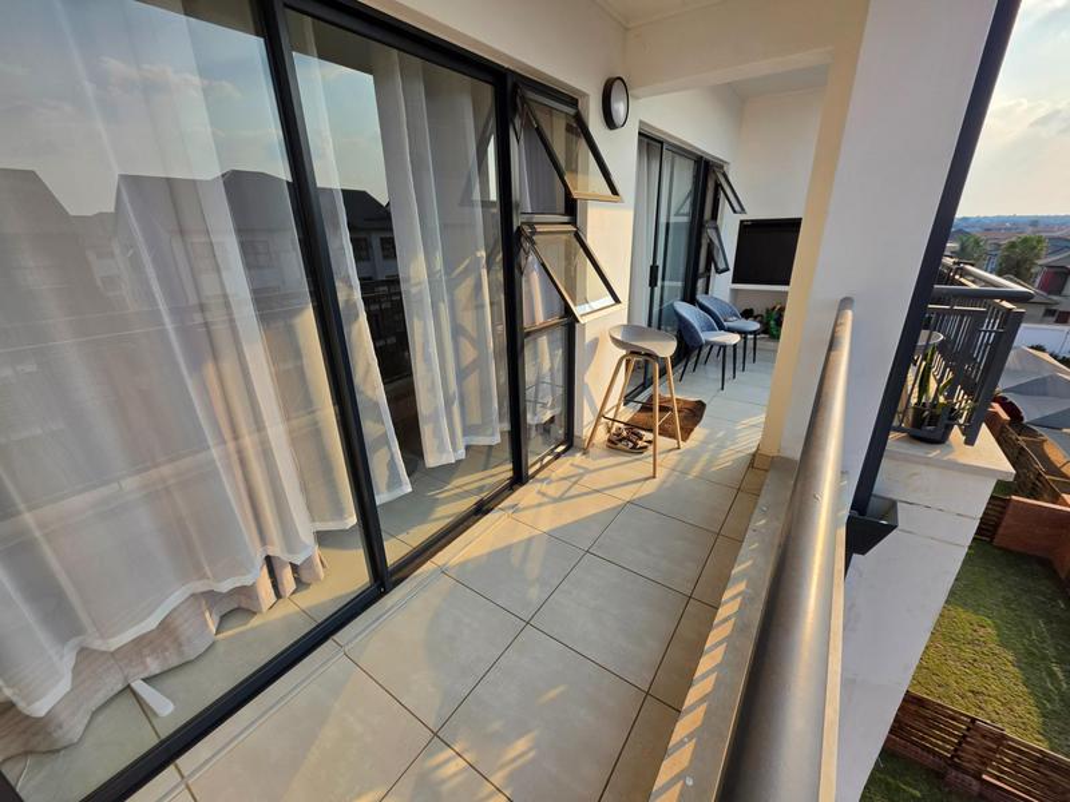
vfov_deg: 89.9
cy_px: 401
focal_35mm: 13
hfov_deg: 106.2
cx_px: 535
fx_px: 402
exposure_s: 1/895
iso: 32
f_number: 1.9
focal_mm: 2.2
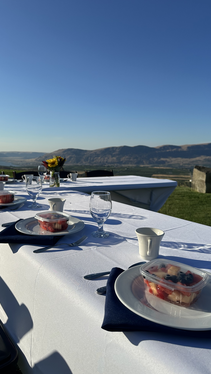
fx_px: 269
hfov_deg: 42.8
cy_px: 188
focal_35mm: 27
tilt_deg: -6.5
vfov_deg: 69.9
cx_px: 91
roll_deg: -1.4
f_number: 1.78
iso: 80
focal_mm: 6.86
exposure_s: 1/8929
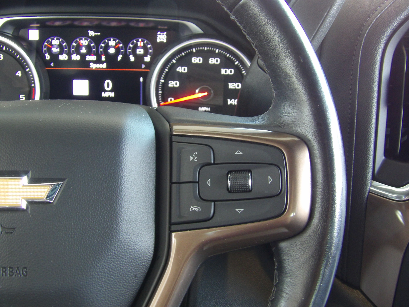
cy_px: 154
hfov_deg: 41.2
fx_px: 544
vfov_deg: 31.5
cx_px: 204
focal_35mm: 46
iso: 372
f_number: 3.8
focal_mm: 8.2
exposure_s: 1/17
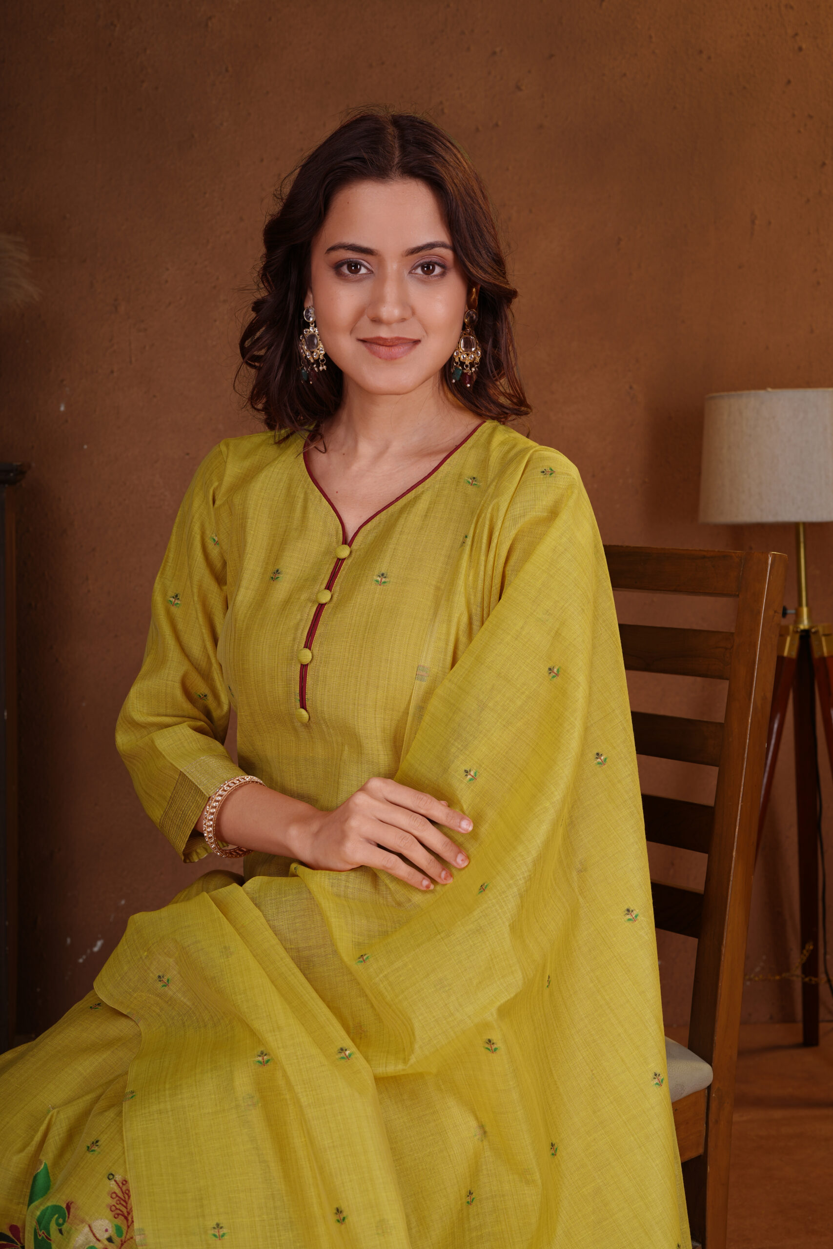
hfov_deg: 27.0
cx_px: 416
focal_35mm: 50
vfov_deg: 39.6
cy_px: 624
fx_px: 1735
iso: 64
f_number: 8
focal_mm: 50
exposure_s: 1/160
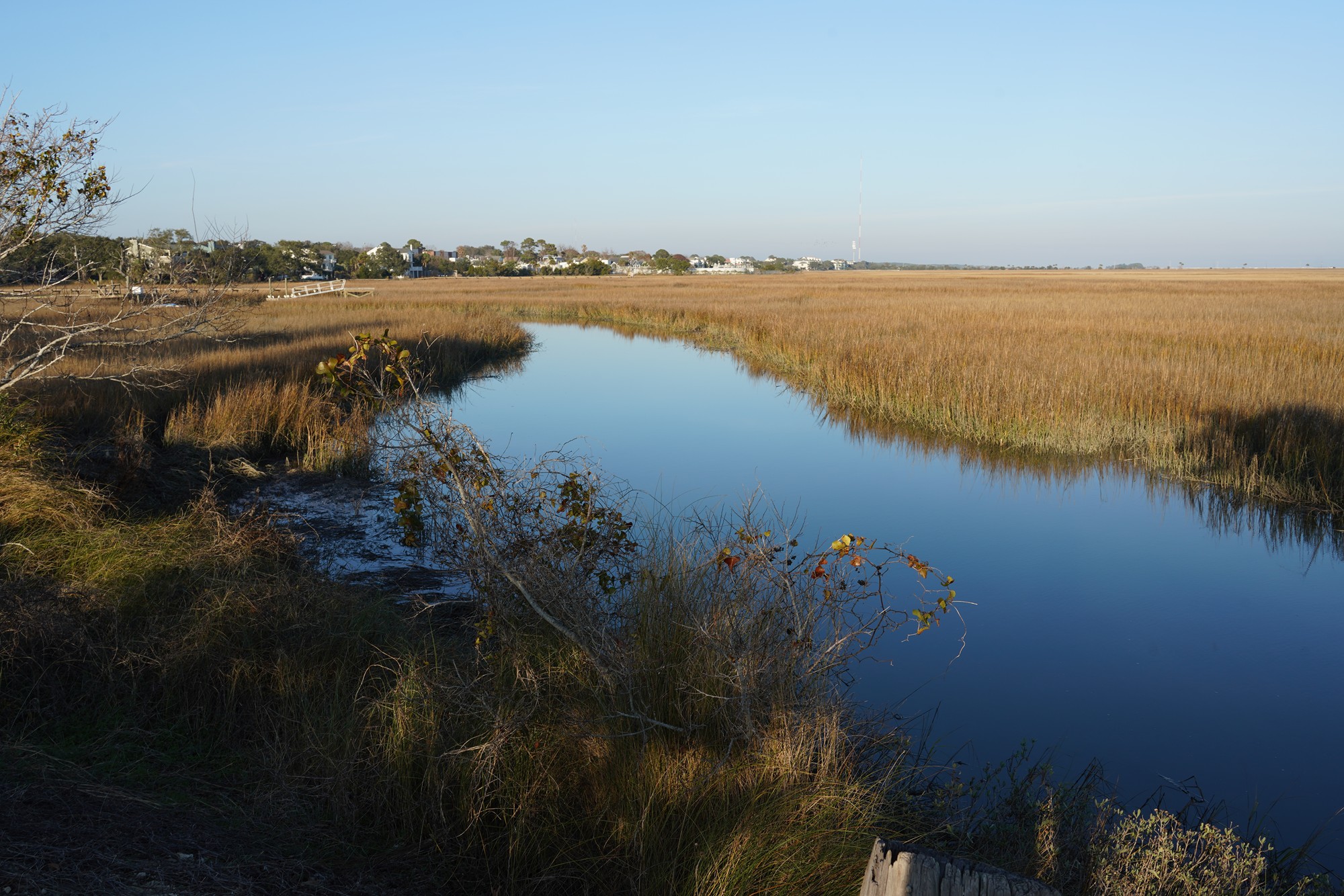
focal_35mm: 31
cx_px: 672
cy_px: 448
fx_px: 1157
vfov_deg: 42.3
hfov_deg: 60.3
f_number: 11
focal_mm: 31
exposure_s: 1/100
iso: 100
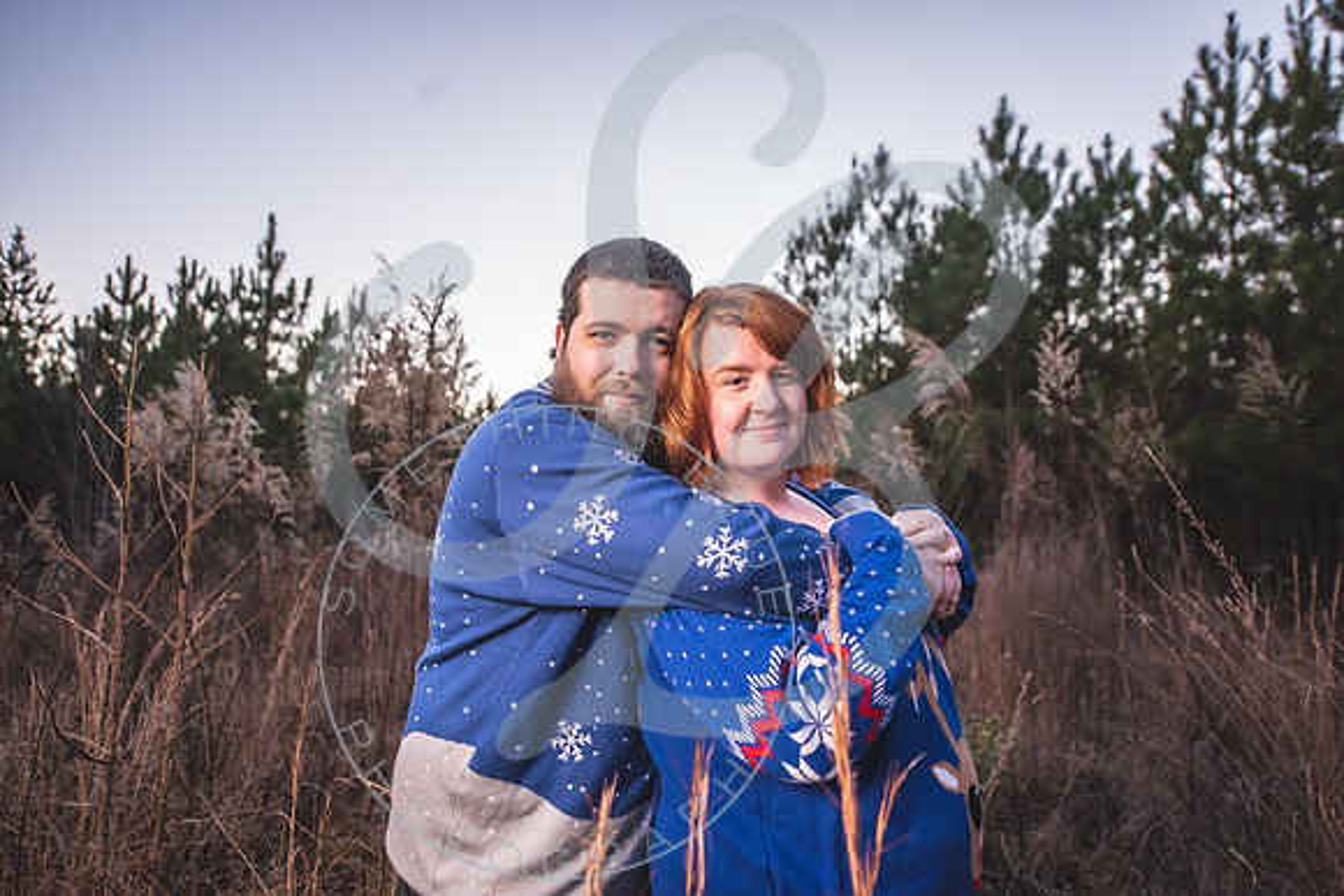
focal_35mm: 24
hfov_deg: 73.7
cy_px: 448
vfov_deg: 53.2
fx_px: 896
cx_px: 672
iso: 500
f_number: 2.8
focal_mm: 24
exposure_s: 1/320
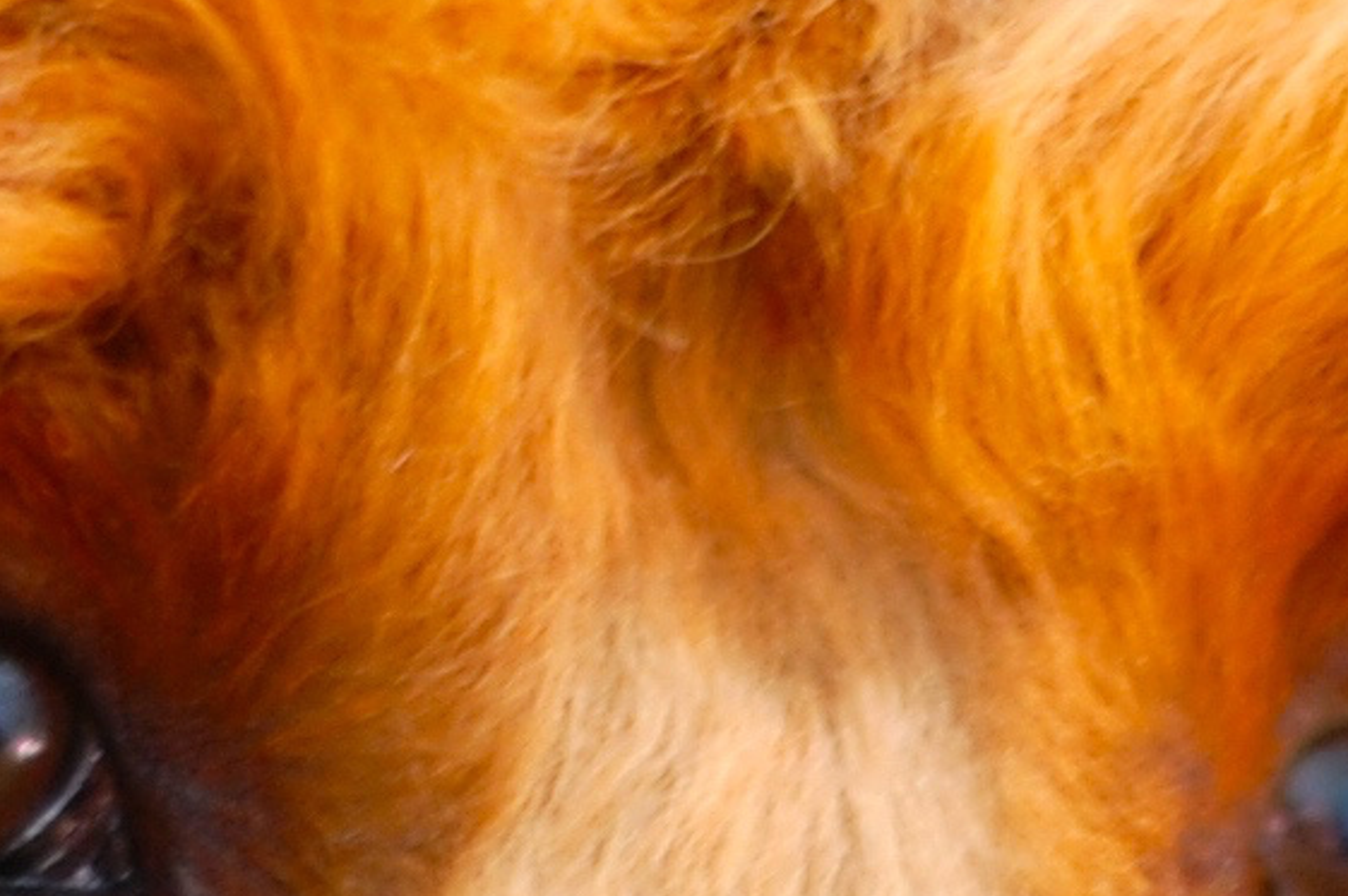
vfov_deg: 3.4
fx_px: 15039
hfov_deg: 5.1
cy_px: 1770
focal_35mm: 402
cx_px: 1016
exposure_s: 1/60
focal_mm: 50
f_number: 1.8
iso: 200
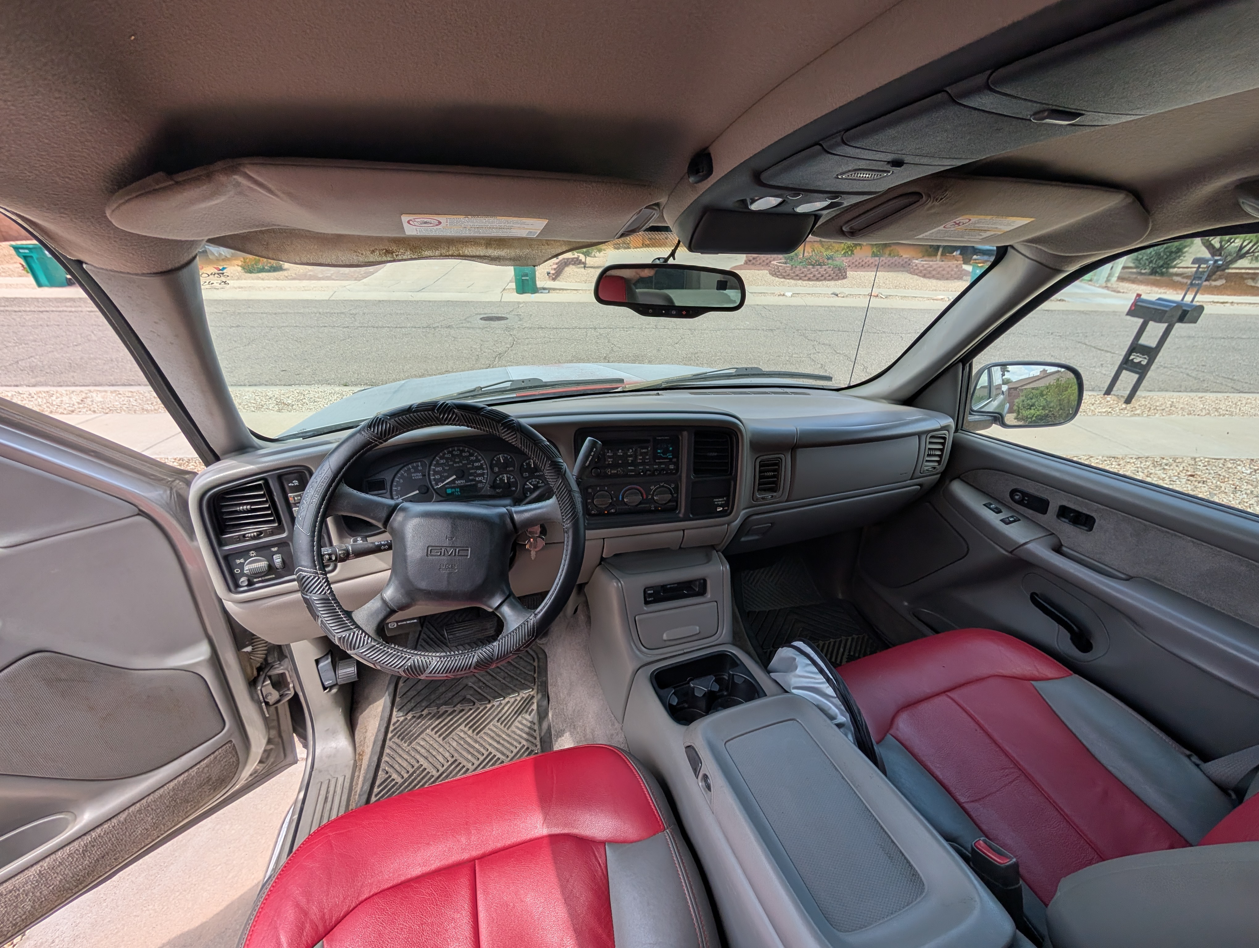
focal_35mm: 12
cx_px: 630
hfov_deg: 110.5
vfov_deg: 94.6
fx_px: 437
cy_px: 474
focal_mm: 2.02
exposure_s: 1/1027
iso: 54
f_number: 1.7
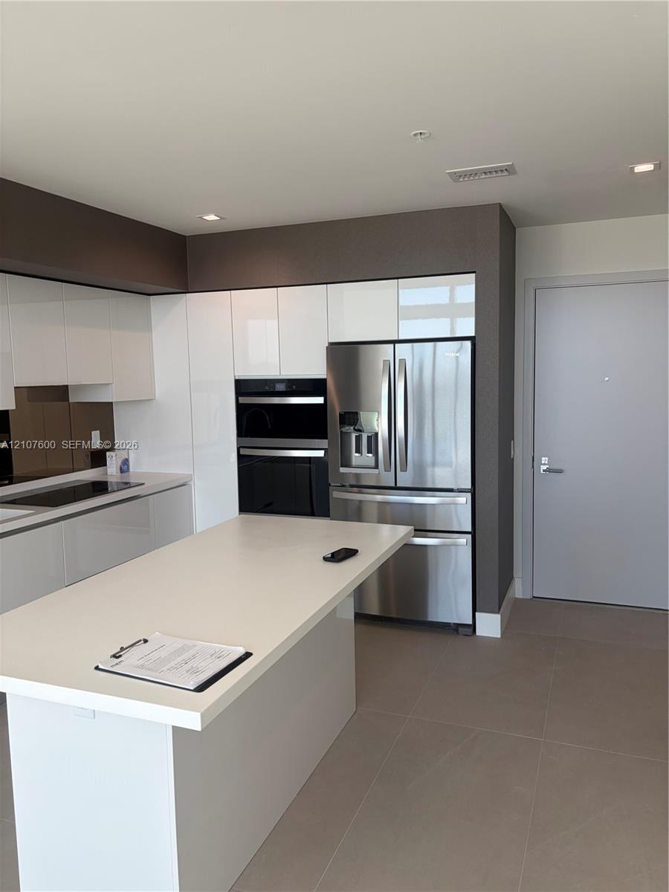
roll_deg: +2.4
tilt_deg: -3.9
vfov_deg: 67.3
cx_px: 334
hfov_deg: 53.1
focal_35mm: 26
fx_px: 670
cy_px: 446
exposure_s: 1/317
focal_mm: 5.96
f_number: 1.6
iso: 50
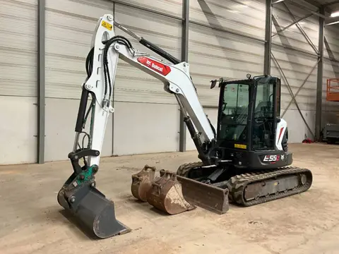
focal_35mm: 29
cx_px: 170
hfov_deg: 61.7
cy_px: 127
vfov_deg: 48.2
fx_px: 284
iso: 125
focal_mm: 3
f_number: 1.8
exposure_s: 1/60
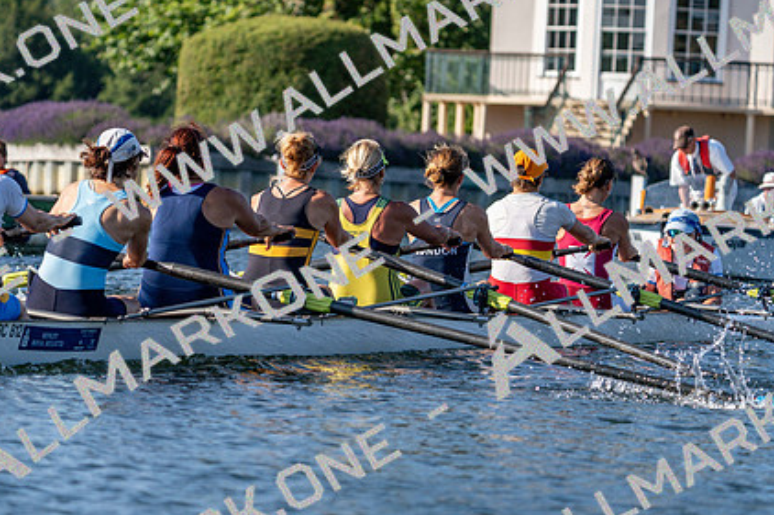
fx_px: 5910
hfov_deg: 7.5
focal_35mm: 275
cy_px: 226
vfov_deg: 5.0
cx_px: 330
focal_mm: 200
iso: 250
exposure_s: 1/1600
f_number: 5.6
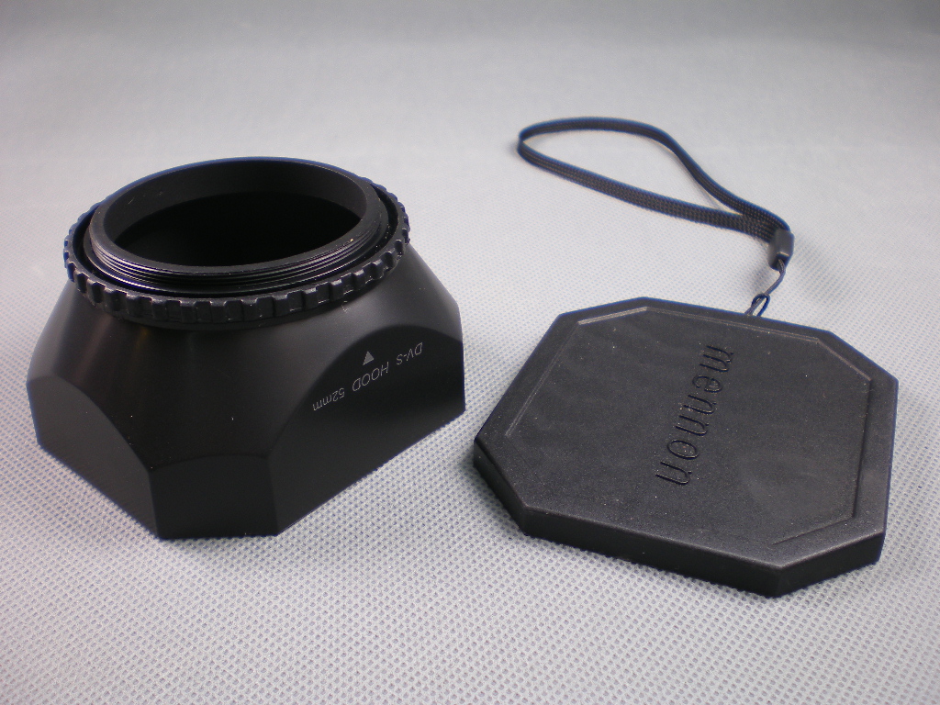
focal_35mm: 38
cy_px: 352
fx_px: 1032
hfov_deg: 49.0
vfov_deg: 37.7
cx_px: 470
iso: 64
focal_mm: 6.3
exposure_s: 1/40
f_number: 3.1
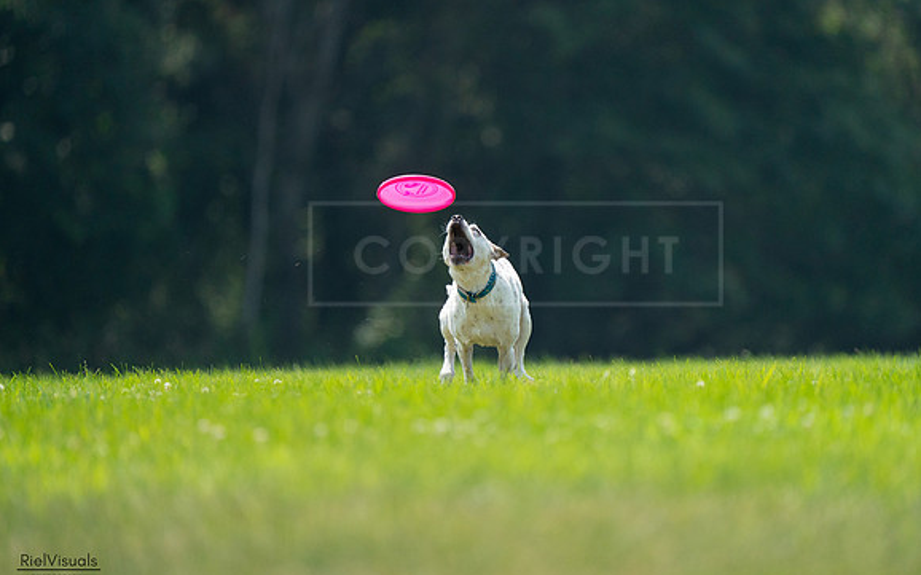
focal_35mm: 614
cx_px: 460
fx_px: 15409
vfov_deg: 2.1
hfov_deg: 3.4
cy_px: 281
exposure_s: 1/4000
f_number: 6.3
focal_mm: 600
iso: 2000
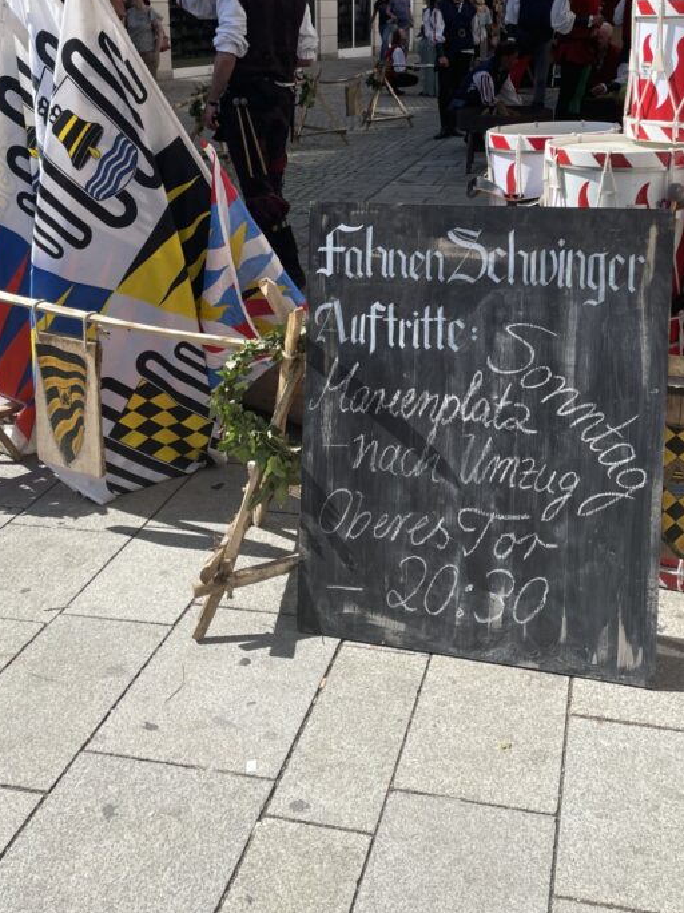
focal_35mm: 39
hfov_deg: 36.8
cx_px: 347
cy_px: 286
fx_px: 1028
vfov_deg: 46.9
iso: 32
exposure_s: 1/2451
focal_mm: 4.2
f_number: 1.6
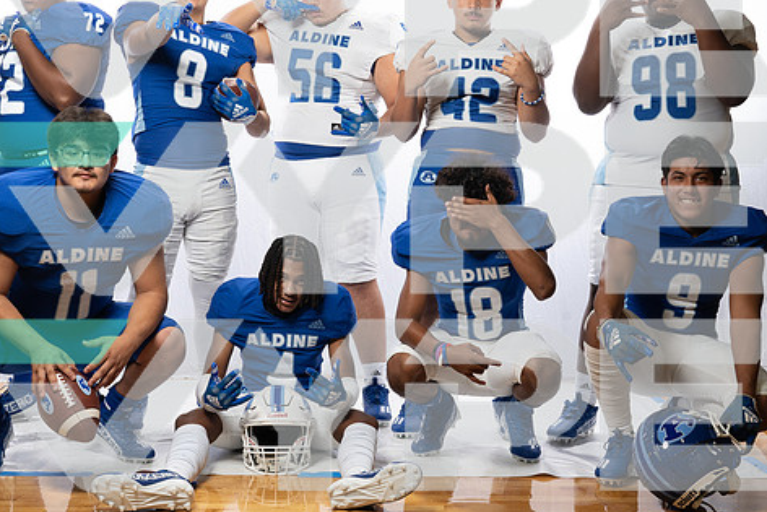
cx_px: 370
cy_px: 207
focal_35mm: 52
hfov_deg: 38.2
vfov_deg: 26.0
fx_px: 1108
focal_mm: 37
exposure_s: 1/250
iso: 1250
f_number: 10
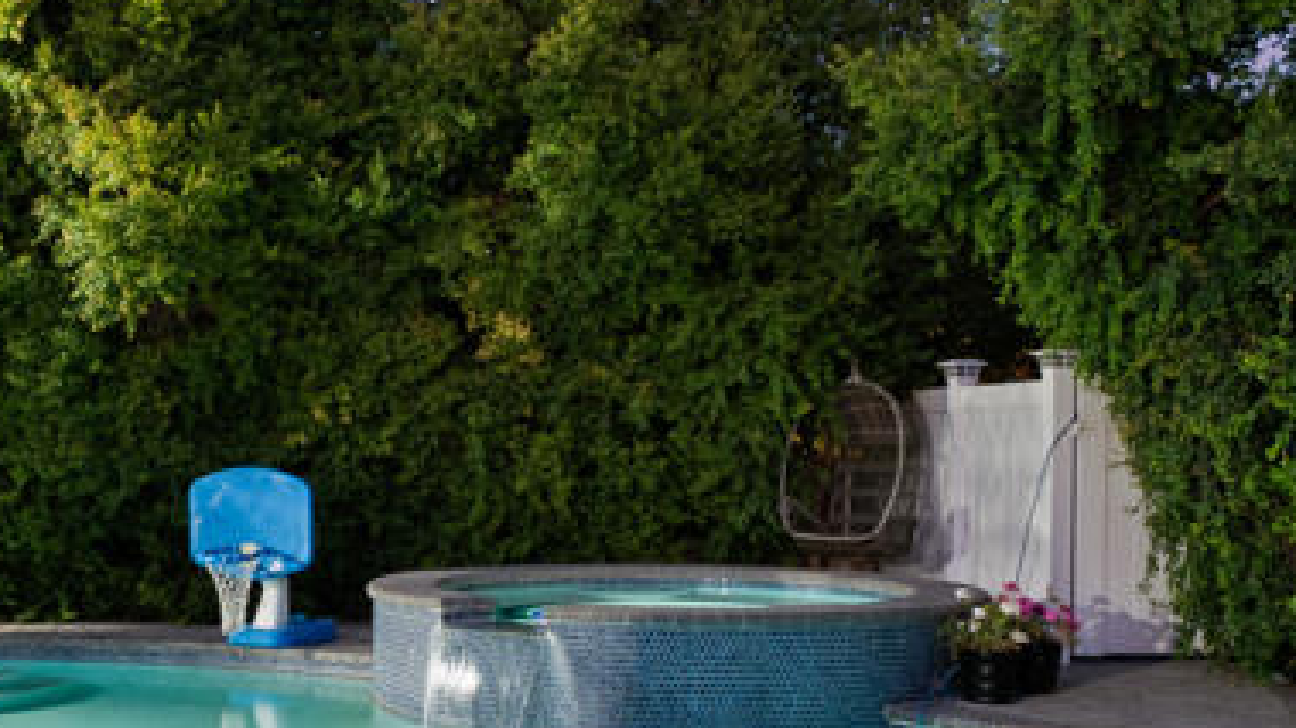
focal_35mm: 51
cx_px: 332
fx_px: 1752
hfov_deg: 39.5
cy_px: 434
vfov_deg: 23.4
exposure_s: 4
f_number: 9
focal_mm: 18
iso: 250
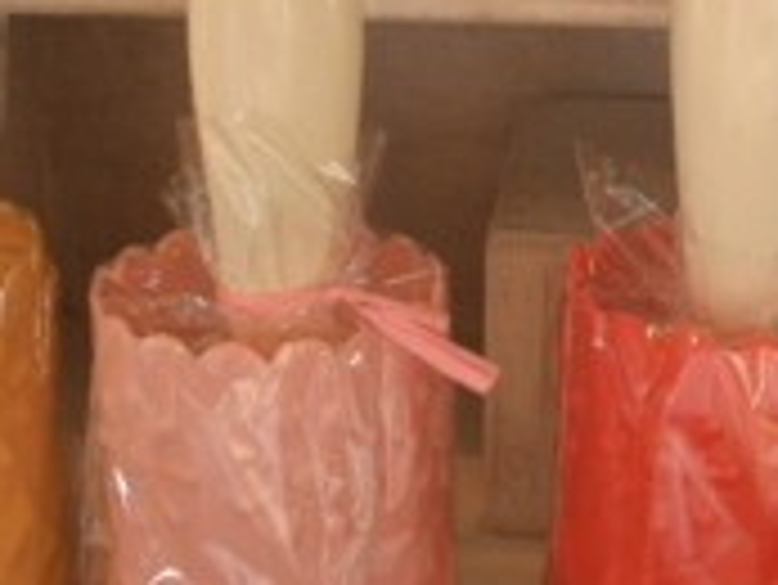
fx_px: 1822
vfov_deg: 18.2
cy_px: 256
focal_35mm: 81
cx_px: 499
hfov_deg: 24.0
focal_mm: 5.8
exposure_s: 1/50
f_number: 2.6
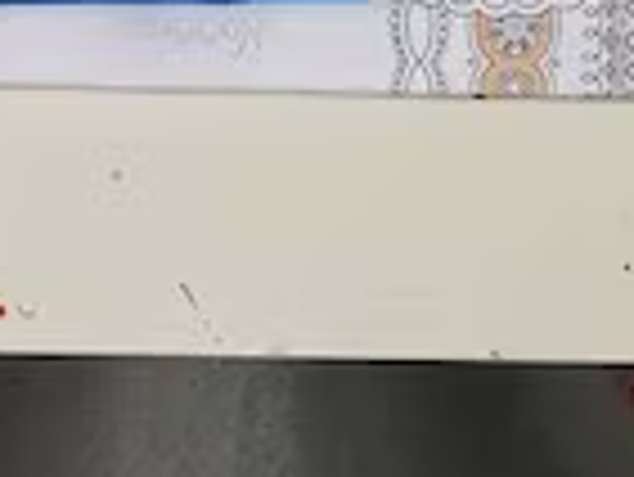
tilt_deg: -87.0
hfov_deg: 16.5
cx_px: 81
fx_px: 2163
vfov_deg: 11.3
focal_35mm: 118
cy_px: -508
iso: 40
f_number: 1.8
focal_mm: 4.25
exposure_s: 1/122
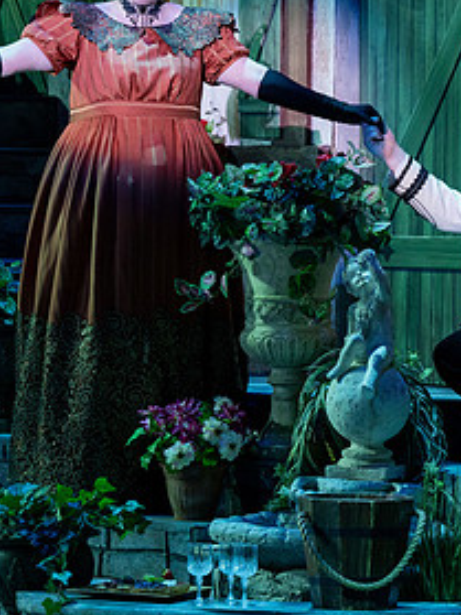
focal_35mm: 250
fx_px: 4443
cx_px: 351
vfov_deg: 7.9
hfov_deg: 5.9
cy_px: 208
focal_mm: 125
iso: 1000
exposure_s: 1/160
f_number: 5.6
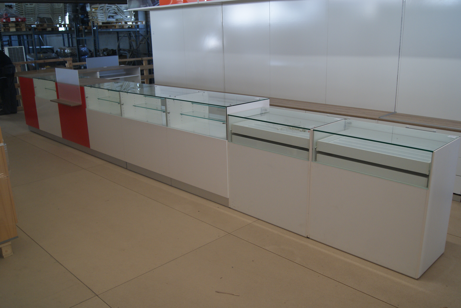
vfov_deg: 40.1
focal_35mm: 33
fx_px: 423
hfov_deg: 57.2
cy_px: 154
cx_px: 230
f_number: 4
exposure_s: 1/30
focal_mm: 22
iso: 400
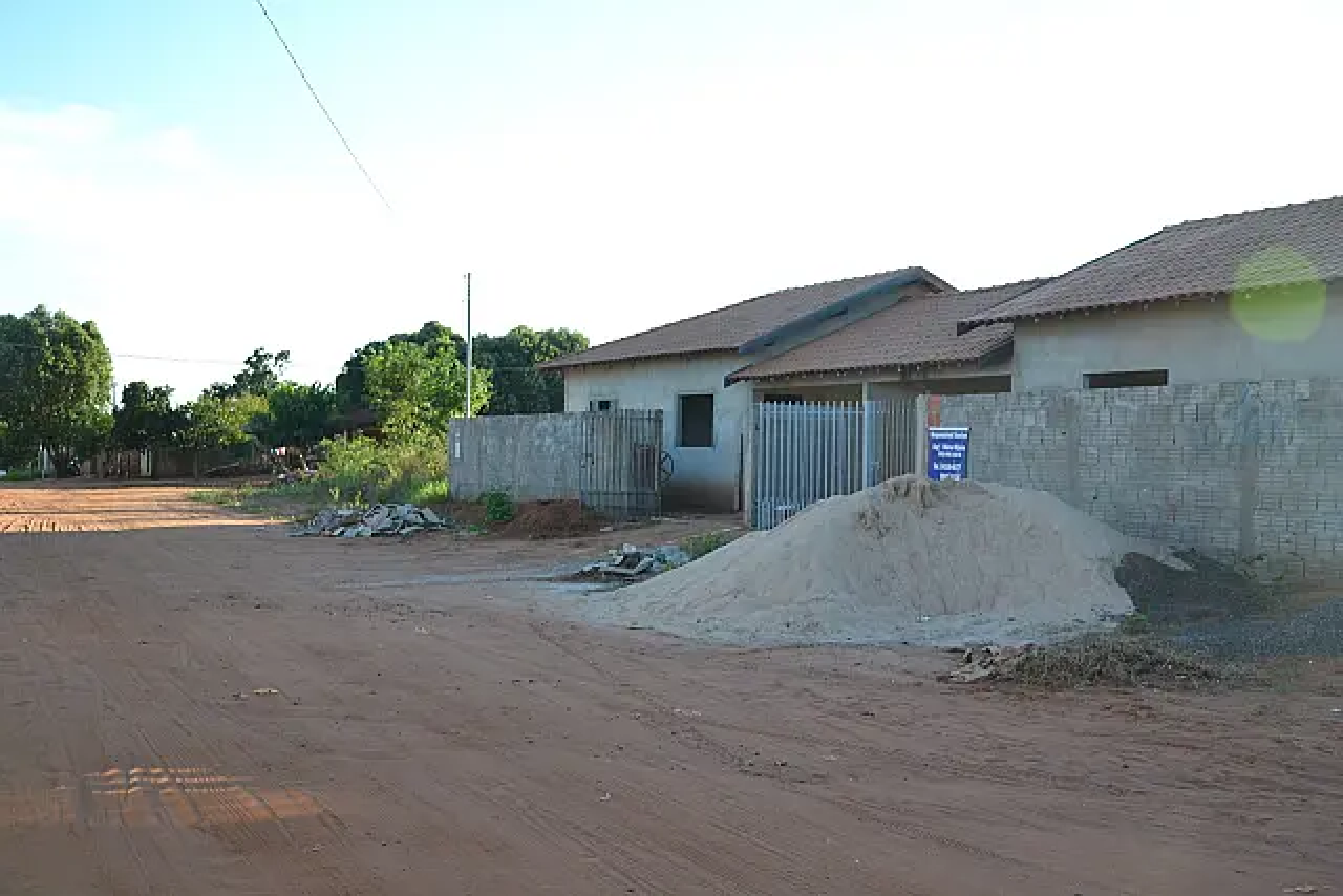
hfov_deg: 49.5
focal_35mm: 39
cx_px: 672
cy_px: 448
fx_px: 1455
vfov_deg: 34.2
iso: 100
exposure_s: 1/125
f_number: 5.6
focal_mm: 26
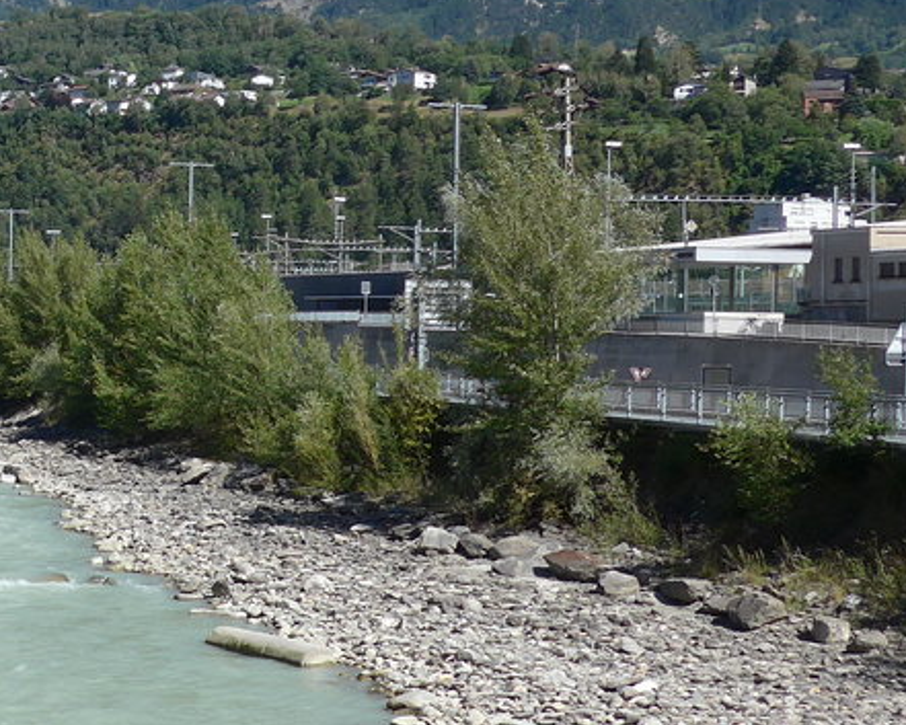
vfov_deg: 19.9
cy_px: 351
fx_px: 2065
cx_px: -314
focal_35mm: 77
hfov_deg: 21.9
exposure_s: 1/1300
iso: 80
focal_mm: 6
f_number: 2.8
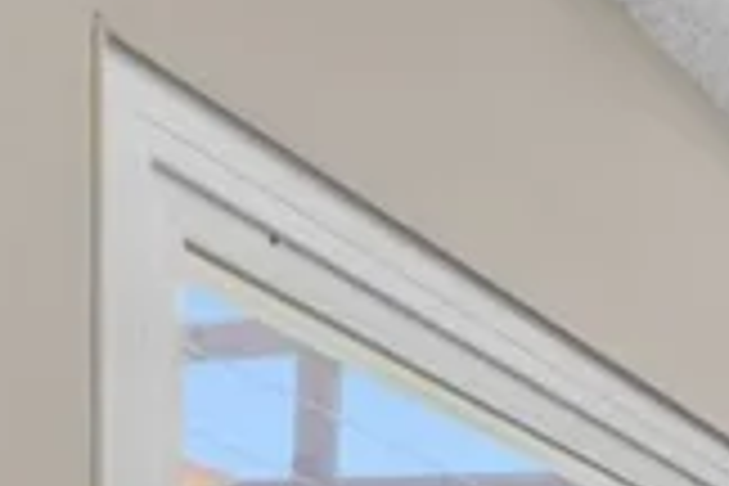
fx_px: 1579
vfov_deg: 14.4
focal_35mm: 78
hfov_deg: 16.9
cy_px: 990
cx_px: 1559
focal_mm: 15
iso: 320
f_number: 8
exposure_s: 1/50
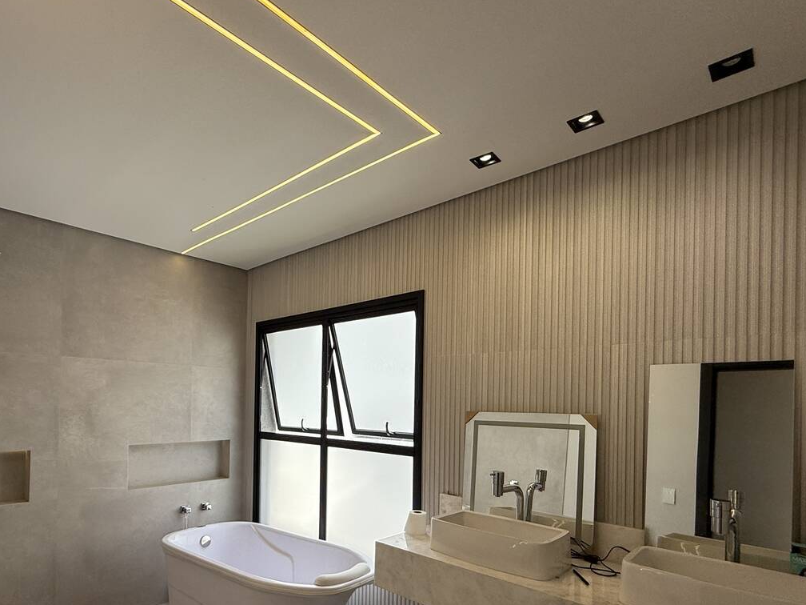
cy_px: 399
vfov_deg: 64.4
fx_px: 466
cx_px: 329
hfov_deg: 80.9
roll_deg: -1.4
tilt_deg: +2.0
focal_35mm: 20
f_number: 2.2
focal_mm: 2.22
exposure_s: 1/535
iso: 64
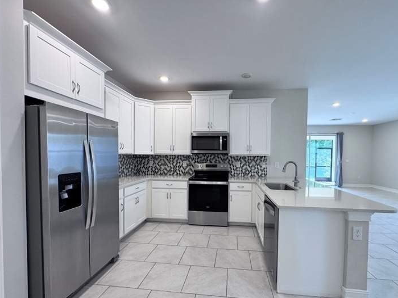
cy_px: 160
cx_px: 212
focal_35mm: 16
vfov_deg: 78.0
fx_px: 184
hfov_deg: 94.4
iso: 200
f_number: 2.2
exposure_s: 1/120
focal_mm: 2.22
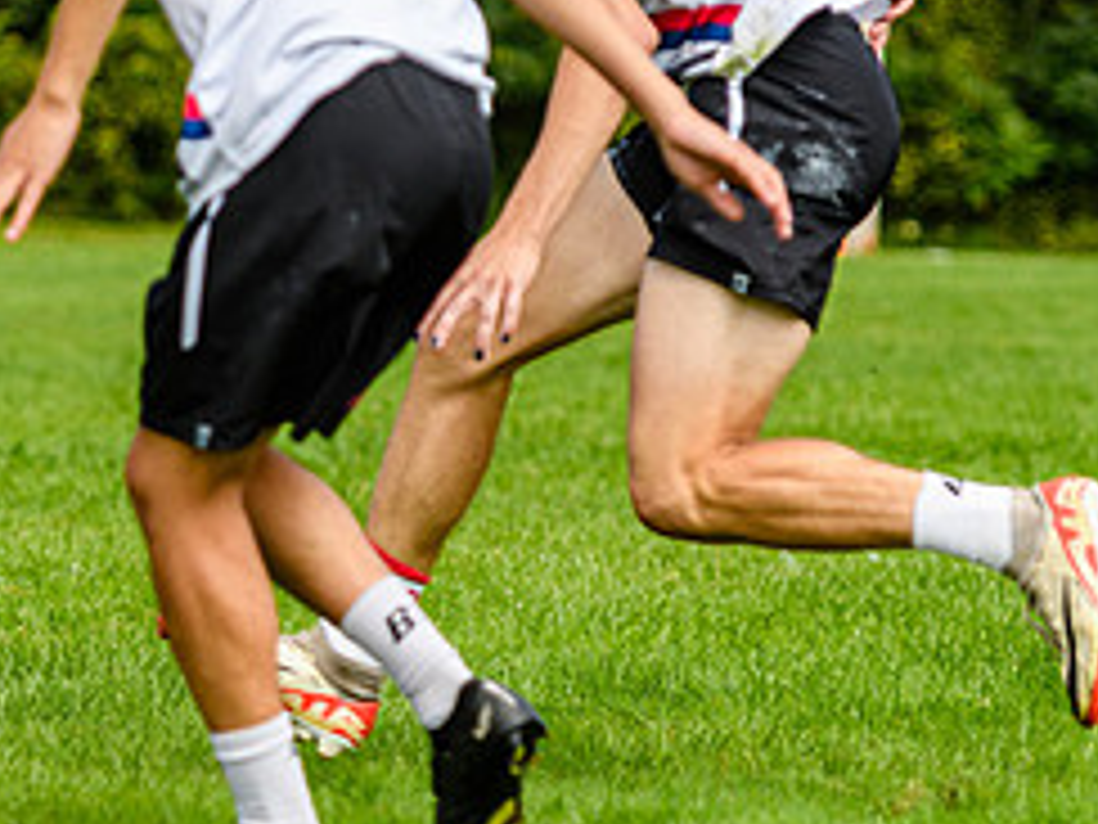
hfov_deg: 5.2
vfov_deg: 3.9
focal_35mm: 384
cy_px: 263
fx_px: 12180
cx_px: 0
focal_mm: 112
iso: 100
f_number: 3.2
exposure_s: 1/1600
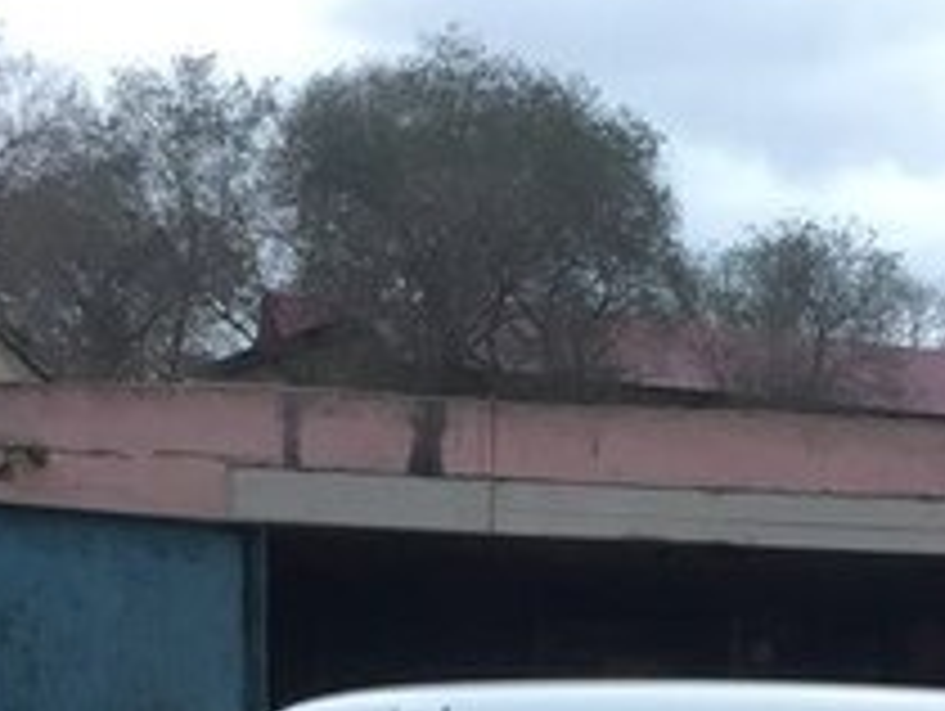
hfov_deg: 21.2
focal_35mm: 91
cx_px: 774
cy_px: 1046
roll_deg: -1.4
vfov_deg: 15.1
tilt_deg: -7.7
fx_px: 2487
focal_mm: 4.15
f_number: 2.2
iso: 40
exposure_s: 1/33
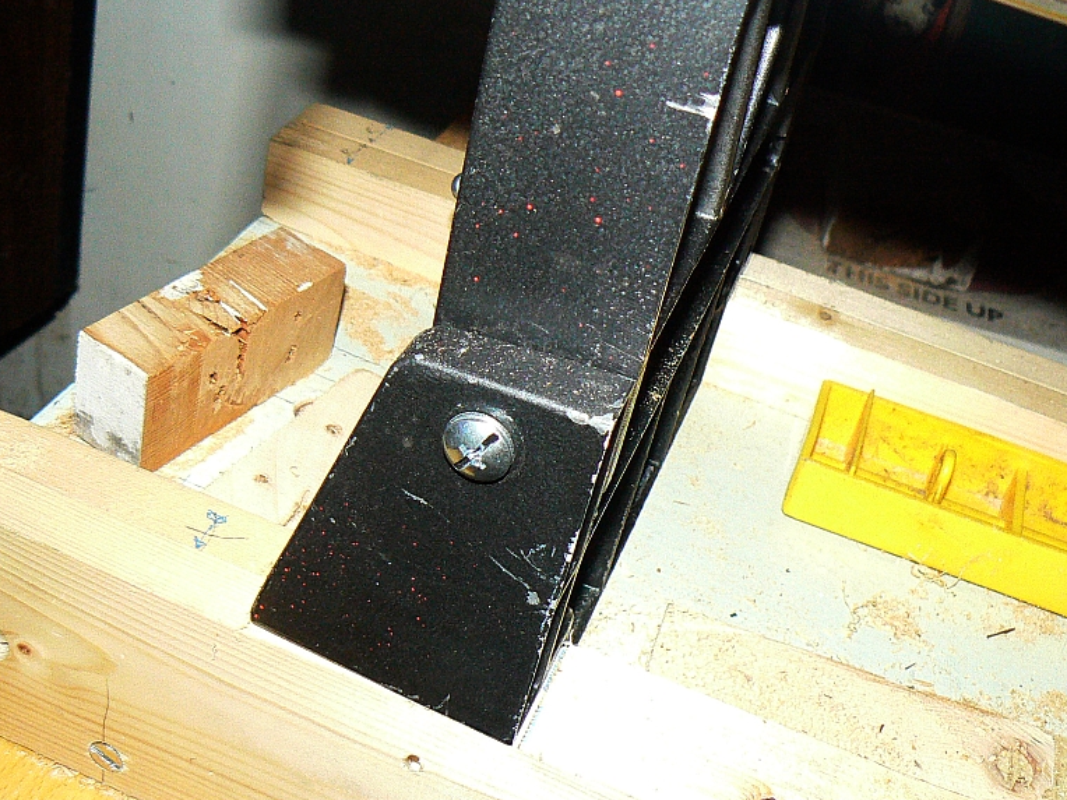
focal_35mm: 45
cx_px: 532
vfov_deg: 32.2
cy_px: 405
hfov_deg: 42.1
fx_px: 1387
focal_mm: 6
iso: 400
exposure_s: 1/30
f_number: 2.8
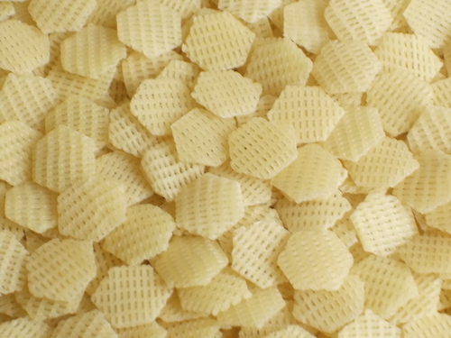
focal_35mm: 140
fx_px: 1824
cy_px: 169
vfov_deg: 10.6
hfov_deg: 14.1
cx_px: 226
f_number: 6.8
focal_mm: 20
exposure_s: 1/10
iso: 200
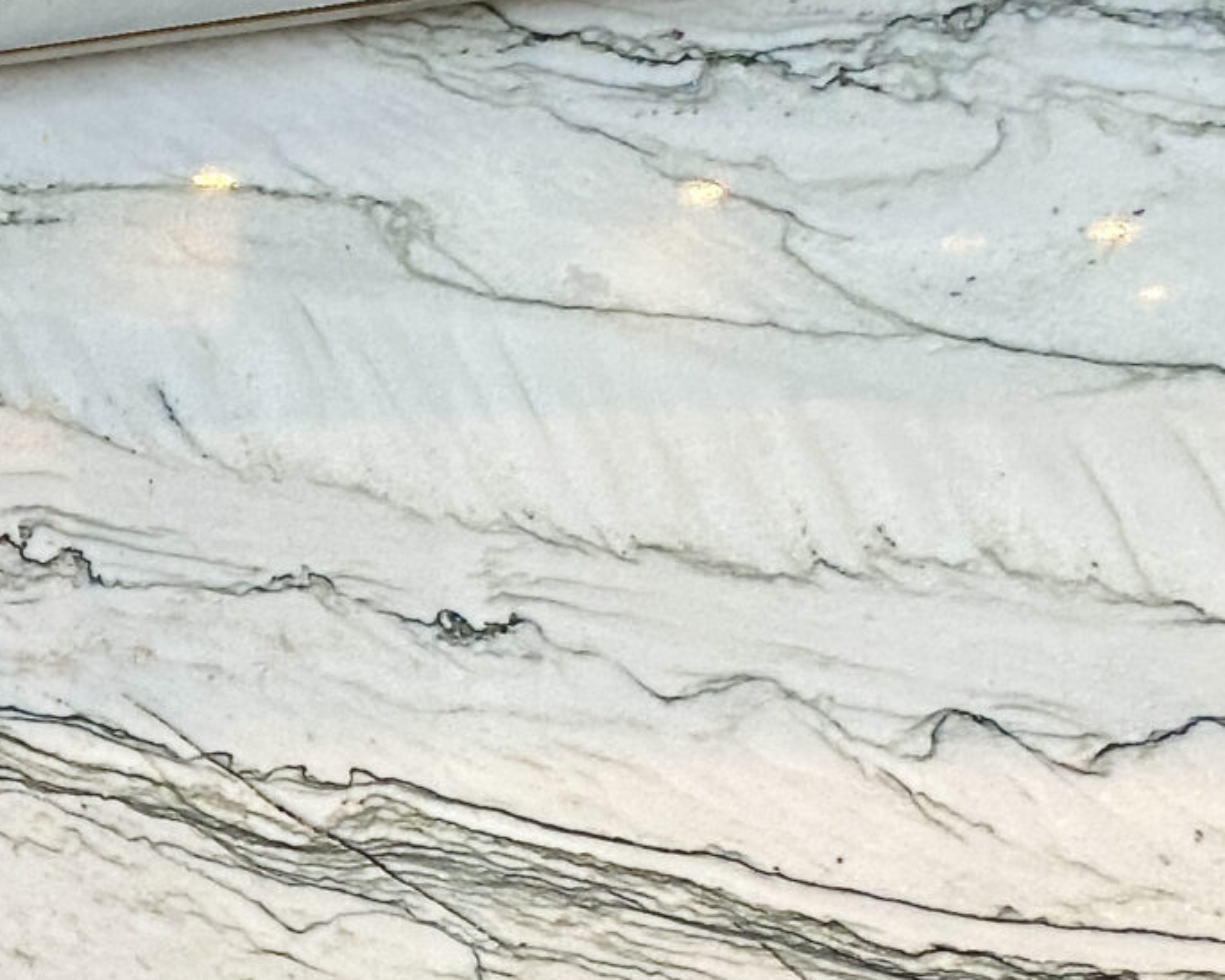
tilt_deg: -4.9
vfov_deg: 16.0
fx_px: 3444
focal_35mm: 95
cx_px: -801
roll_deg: -1.3
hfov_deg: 17.4
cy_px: 907
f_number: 1.8
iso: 80
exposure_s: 1/60
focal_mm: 4.25
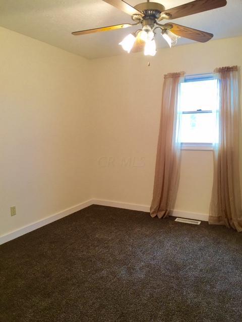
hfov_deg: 48.2
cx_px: 121
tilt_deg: -5.2
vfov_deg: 61.7
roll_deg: +0.7
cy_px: 161
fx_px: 270
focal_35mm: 29
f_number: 2.2
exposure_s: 1/15
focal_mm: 4.15
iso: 40
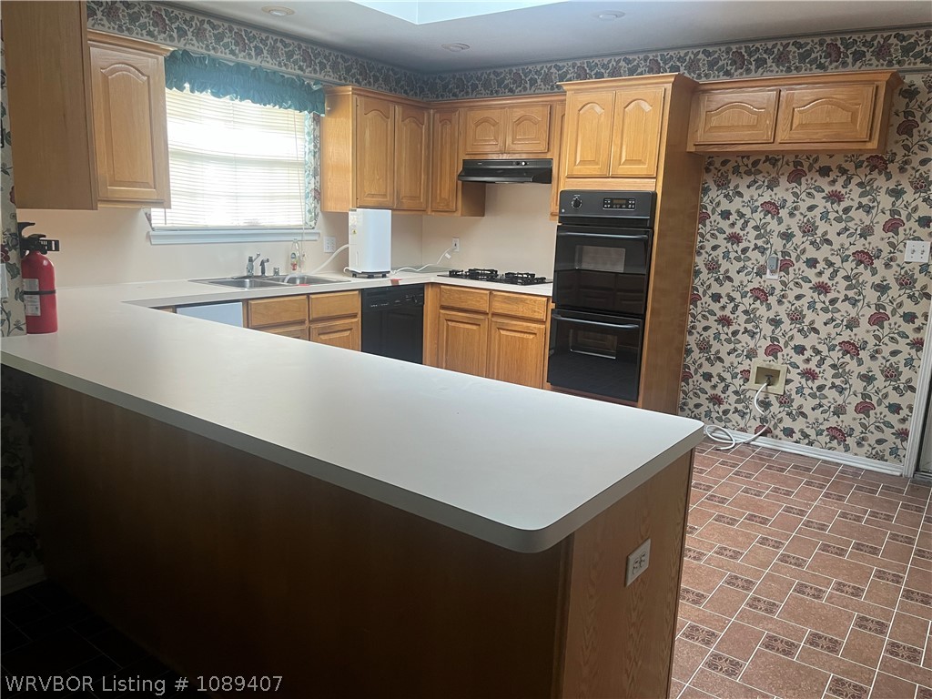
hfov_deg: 67.3
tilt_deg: -12.5
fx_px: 700
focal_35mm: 26
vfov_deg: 53.1
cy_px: 350
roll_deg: -2.6
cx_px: 466
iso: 250
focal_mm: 5.1
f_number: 1.6
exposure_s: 1/60
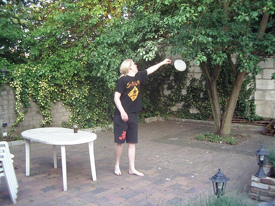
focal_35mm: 38
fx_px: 302
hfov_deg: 49.0
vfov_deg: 37.7
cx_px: 138
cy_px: 103
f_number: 2.6
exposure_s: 1/60
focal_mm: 5.8
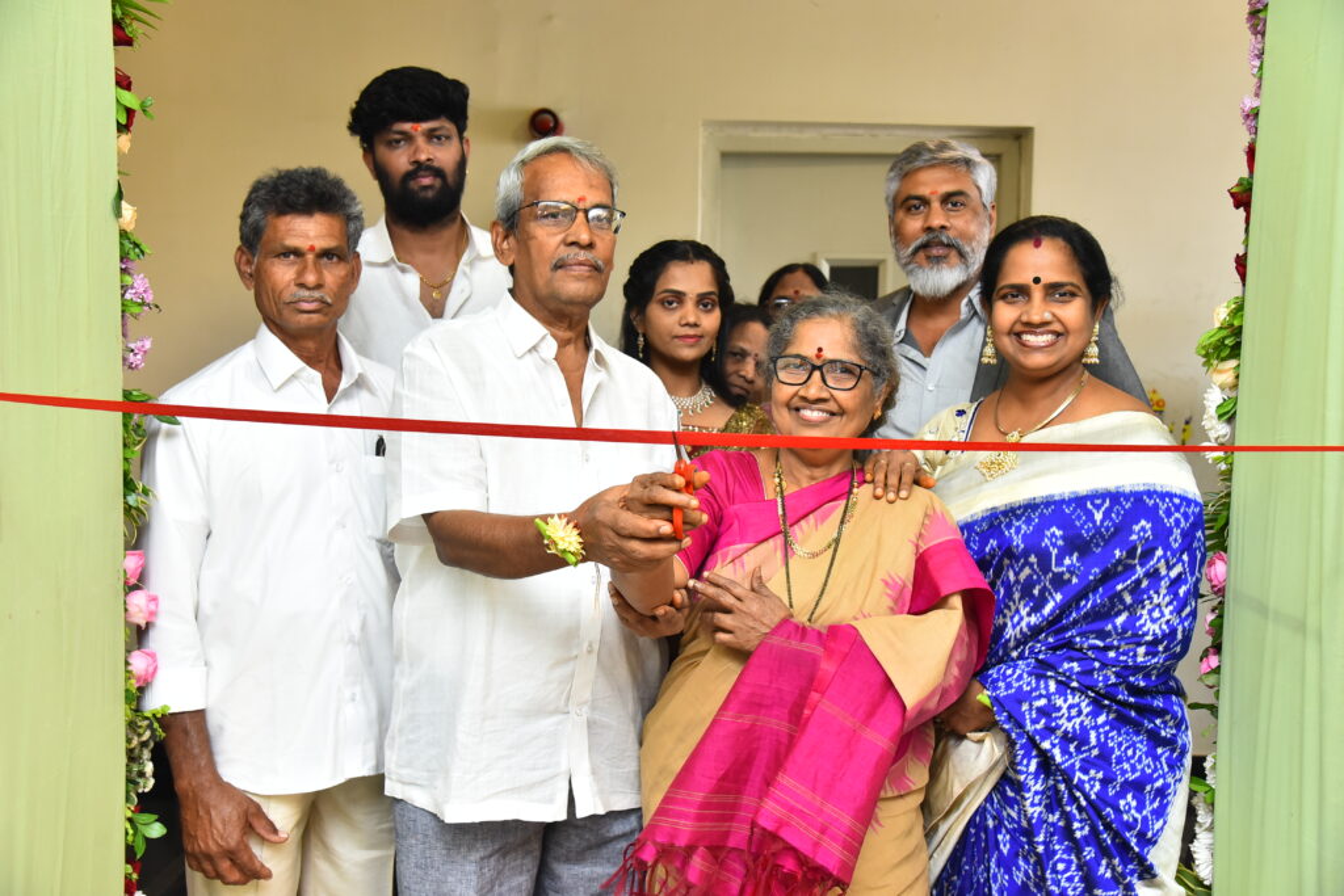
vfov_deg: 35.1
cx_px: 672
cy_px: 448
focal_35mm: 38
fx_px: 1419
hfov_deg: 50.7
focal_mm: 38
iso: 1600
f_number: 4.5
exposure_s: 1/125
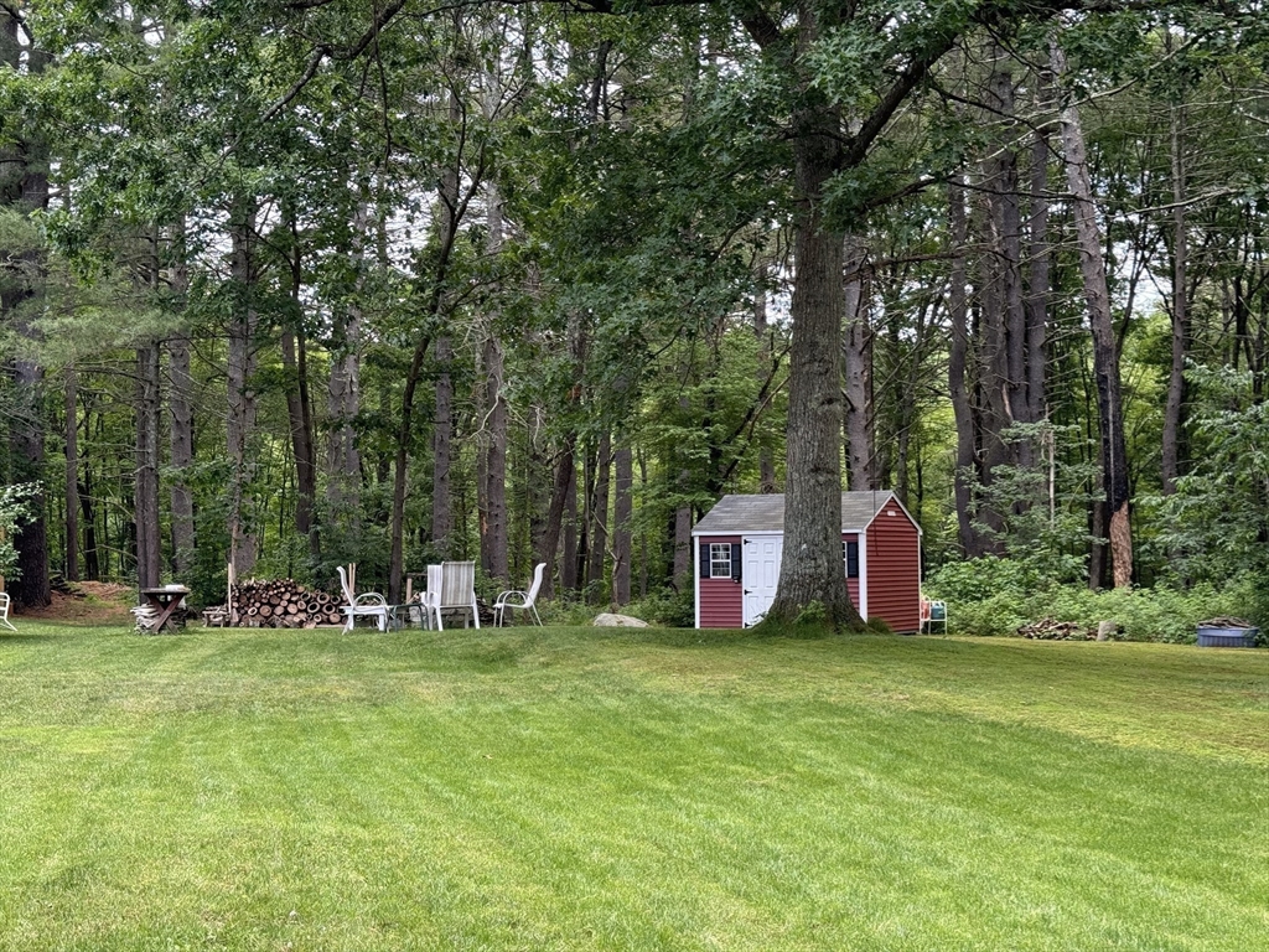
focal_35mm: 48
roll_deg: +0.5
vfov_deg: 30.3
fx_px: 1760
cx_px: 634
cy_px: 476
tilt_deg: +2.6
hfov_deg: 39.7
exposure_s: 1/252
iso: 64
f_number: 1.78
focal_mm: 6.76
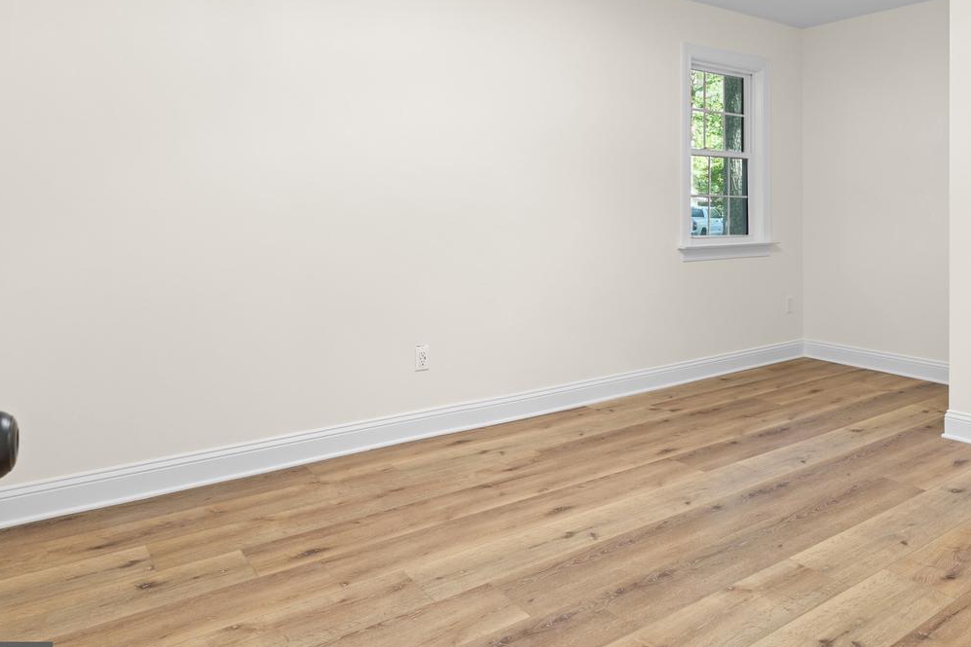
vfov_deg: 47.5
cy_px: 225
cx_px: 602
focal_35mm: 27
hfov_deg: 66.7
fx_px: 725
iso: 200
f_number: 7.1
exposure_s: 1
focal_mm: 12.4
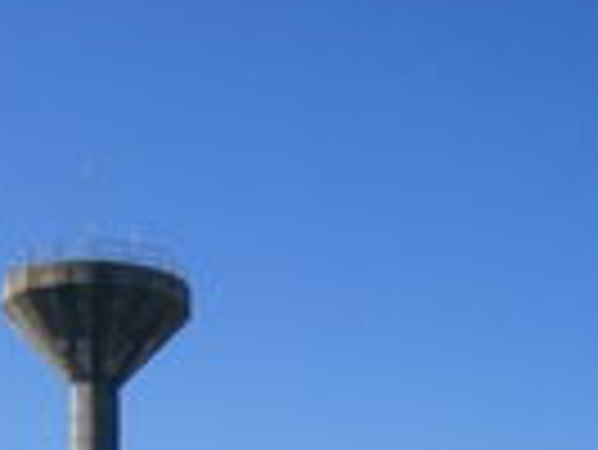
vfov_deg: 14.8
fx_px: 1625
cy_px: 634
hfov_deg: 20.8
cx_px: 292
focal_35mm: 94
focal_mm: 4.7
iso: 80
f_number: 8
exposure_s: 1/250
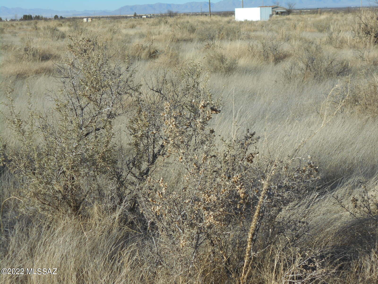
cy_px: 142
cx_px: 189
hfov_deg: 26.0
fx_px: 819
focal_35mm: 75
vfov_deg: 19.6
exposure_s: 1/500
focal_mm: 13.5
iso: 80
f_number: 5.8
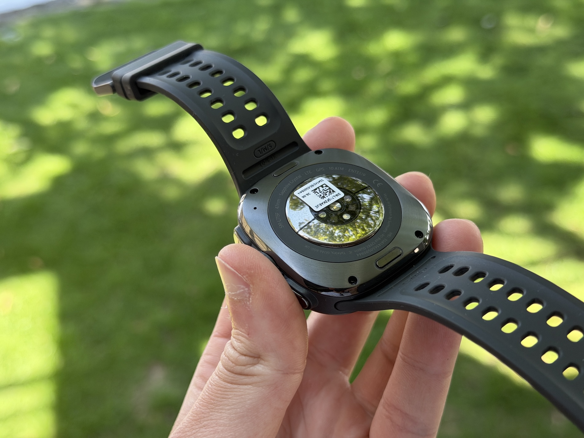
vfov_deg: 30.3
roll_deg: +6.1
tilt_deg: -34.2
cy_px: 219
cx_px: 292
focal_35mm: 48
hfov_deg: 39.7
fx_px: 810
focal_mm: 6.76
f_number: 1.78
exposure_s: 1/226
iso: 64
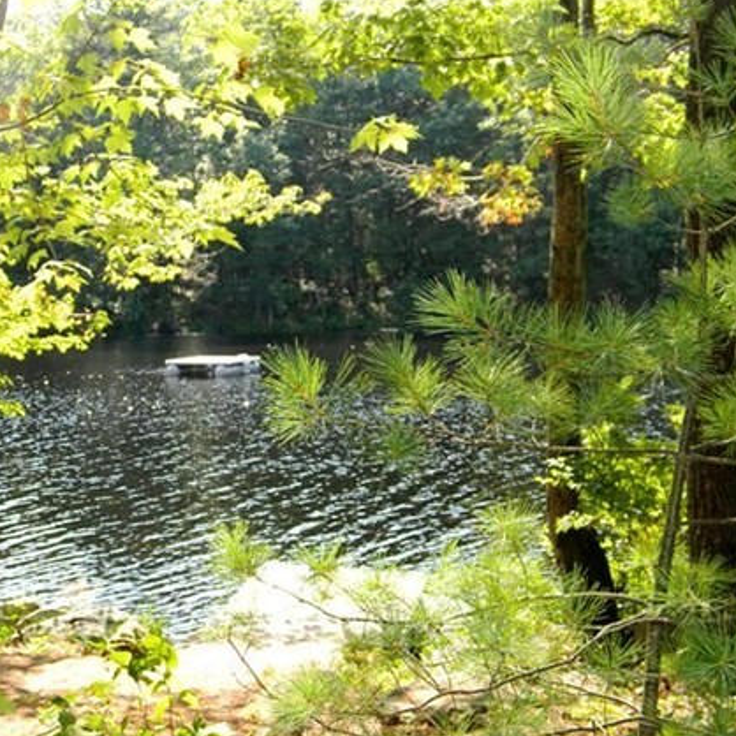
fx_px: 1251
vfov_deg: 32.8
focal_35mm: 52
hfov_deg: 32.4
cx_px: 215
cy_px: 373
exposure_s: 1/130
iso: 112
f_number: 3.8
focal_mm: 7.3
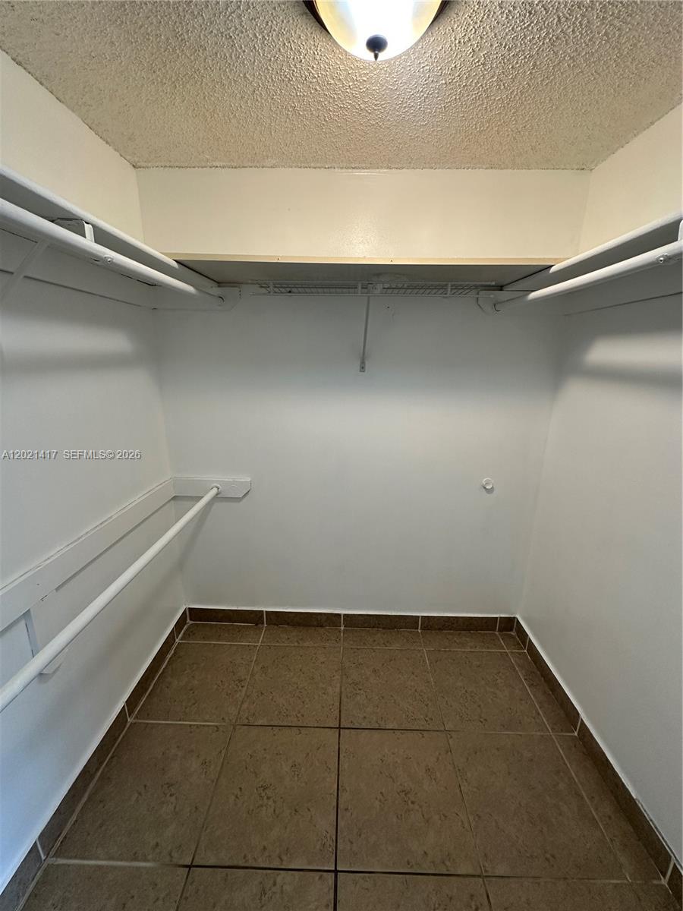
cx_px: 342
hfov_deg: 85.7
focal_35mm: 14
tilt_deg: -14.6
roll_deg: -0.9
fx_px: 368
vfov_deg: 102.1
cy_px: 456
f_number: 2.2
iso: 160
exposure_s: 1/60
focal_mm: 2.22
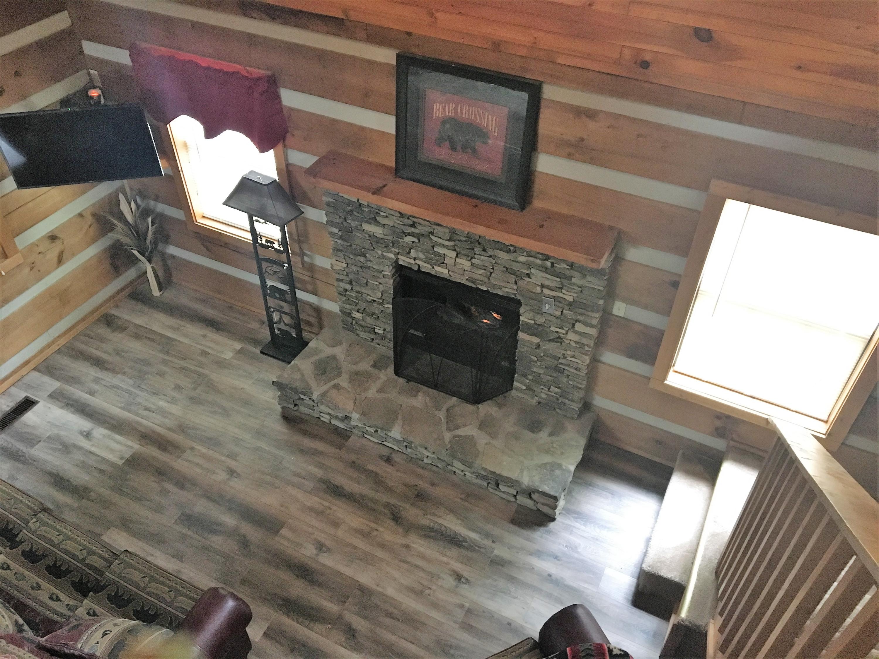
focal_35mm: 29
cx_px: 440
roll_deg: +0.1
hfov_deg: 61.7
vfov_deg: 48.2
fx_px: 736
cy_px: 330
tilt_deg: -43.4
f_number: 2.2
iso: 200
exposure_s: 1/15
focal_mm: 4.15
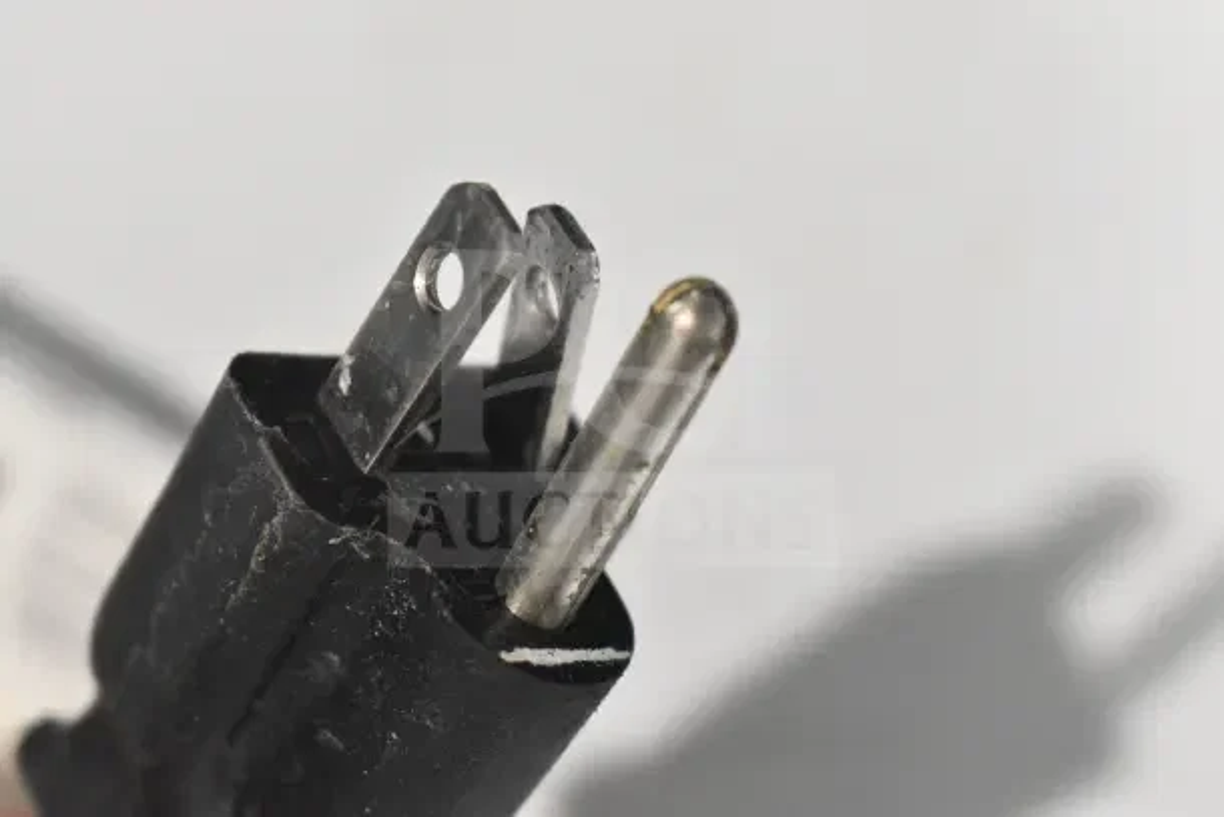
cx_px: 612
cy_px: 408
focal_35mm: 82
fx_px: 2805
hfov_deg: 24.6
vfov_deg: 16.6
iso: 6400
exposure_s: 1/160
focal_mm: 55
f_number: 6.3
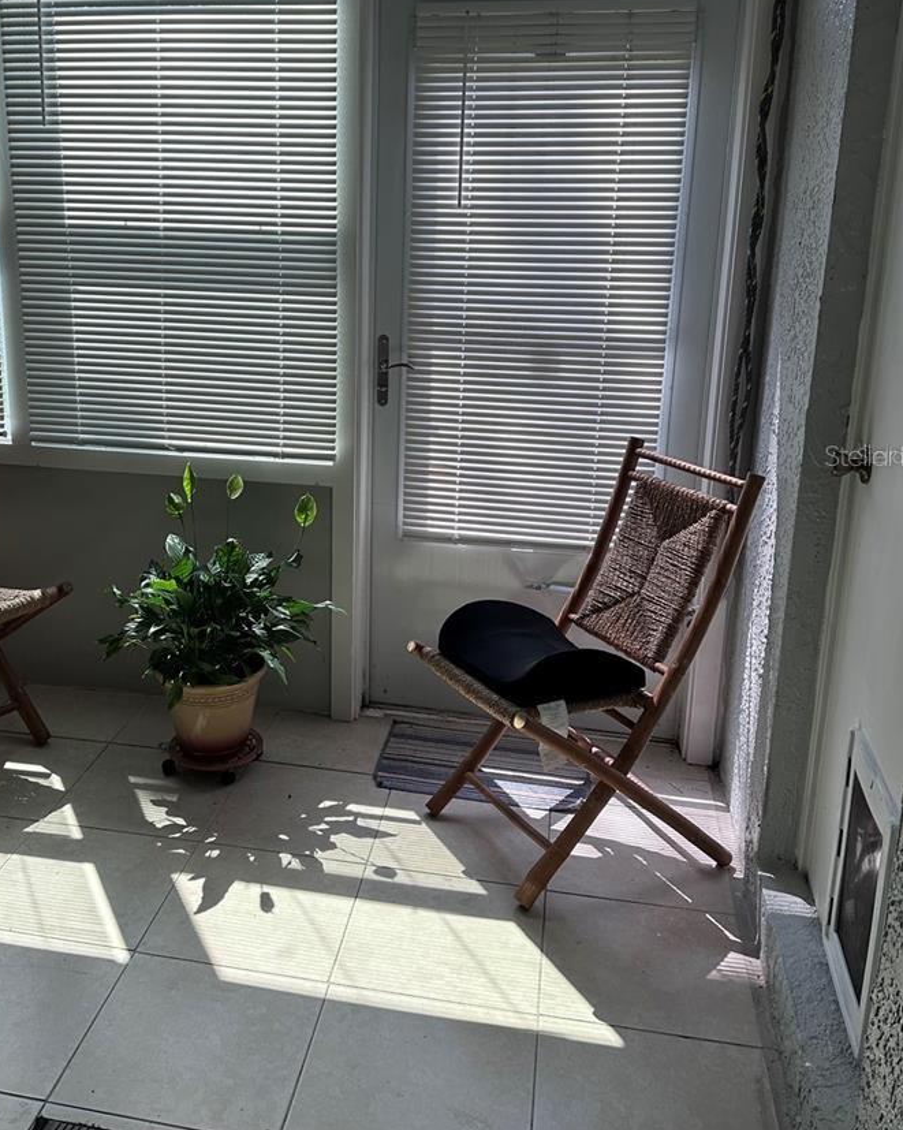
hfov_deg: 43.0
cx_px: 339
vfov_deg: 52.5
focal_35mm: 34
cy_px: 455
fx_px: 1136
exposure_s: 1/630
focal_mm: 6.86
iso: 80
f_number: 1.78
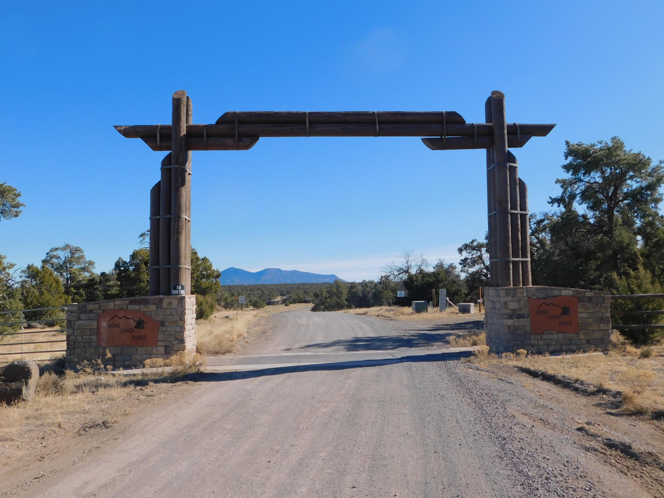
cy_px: 249
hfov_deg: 60.0
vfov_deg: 46.8
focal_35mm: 30
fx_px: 575
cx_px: 332
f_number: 6.4
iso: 125
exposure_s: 1/400
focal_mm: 5.3
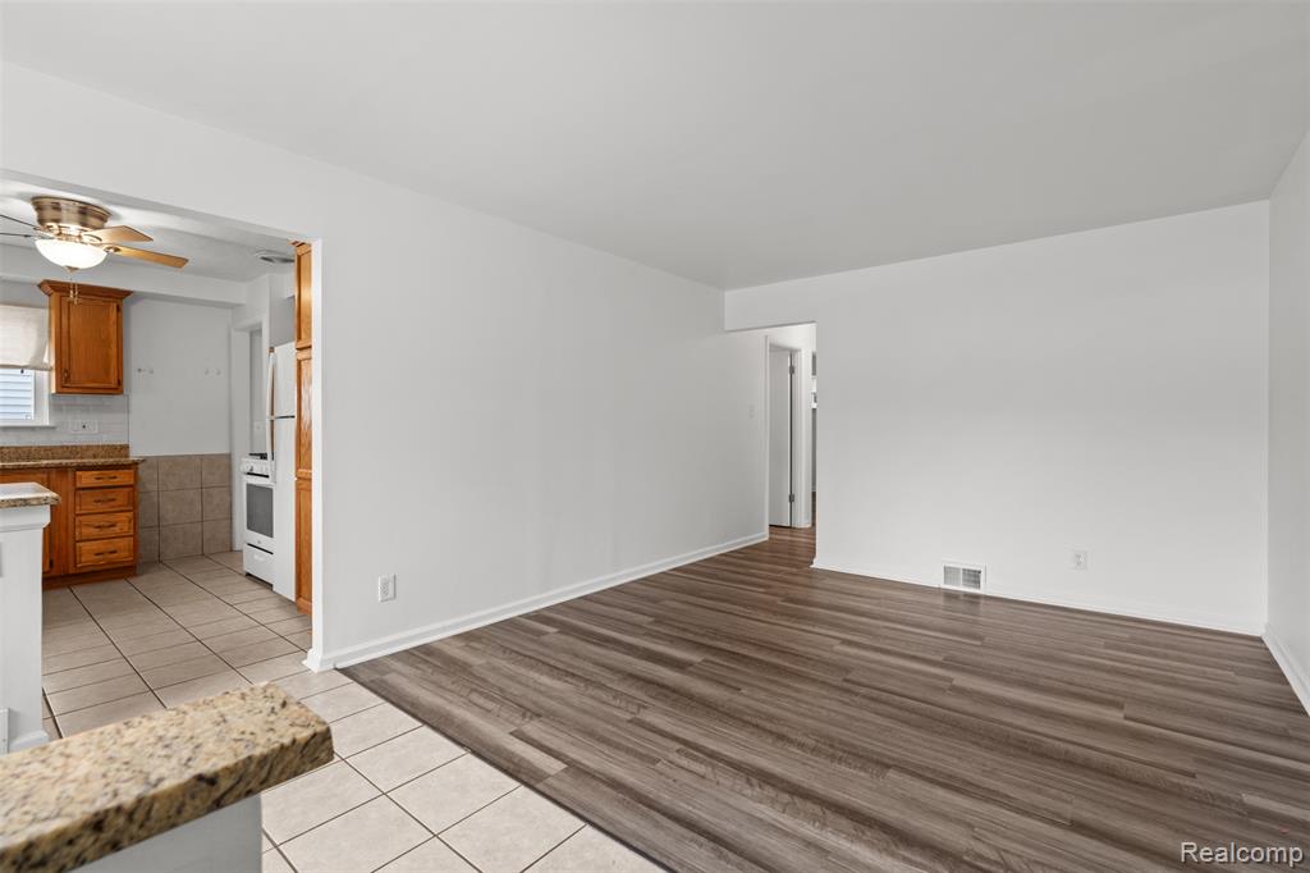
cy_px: 436
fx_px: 582
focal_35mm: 16
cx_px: 655
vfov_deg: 73.7
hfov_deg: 96.8
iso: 400
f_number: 8
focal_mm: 16
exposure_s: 1/2.5
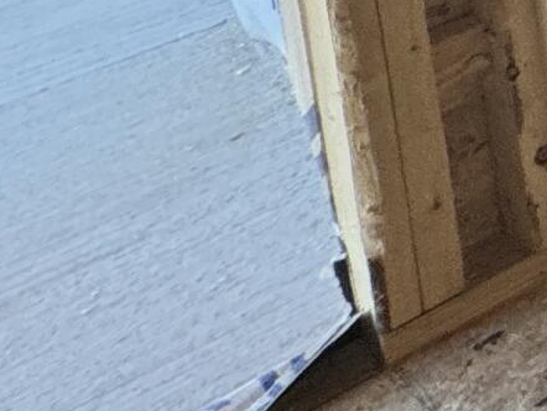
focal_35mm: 95
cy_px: -645
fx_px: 1502
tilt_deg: -6.3
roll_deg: +1.1
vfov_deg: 11.9
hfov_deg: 10.4
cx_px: 1788
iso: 80
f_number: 2.2
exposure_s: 1/99
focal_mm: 2.22
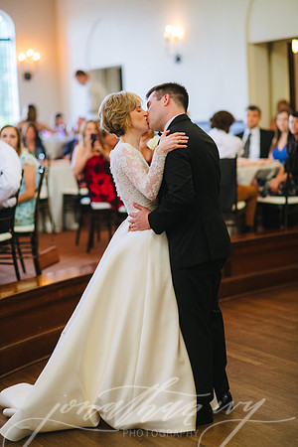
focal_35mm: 85
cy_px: 224
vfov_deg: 23.9
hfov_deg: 16.1
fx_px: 1055
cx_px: 149
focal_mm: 85
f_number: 2
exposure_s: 1/250
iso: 1600
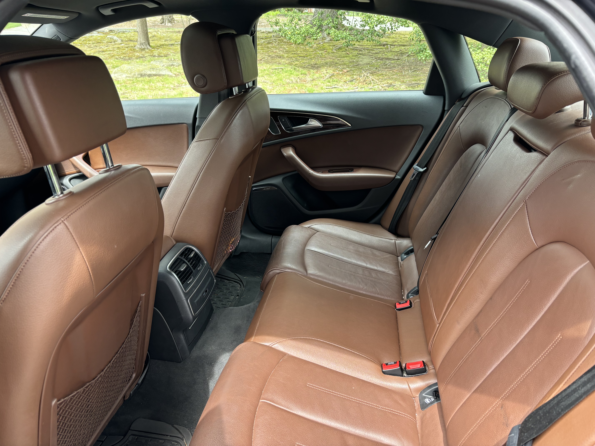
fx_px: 447
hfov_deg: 67.3
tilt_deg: -23.6
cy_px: 223
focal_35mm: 26
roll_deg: -1.4
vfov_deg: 53.1
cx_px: 298
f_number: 1.6
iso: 100
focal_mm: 5.96
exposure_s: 1/121
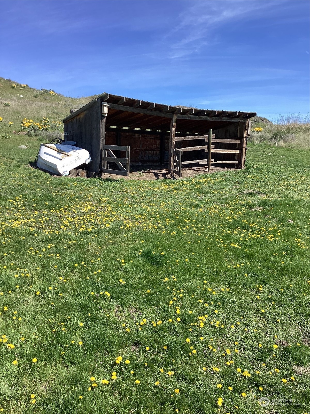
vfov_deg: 58.4
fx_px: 370
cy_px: 207
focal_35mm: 31
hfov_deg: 45.4
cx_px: 155
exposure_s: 1/831
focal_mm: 3.3
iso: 25
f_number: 2.4
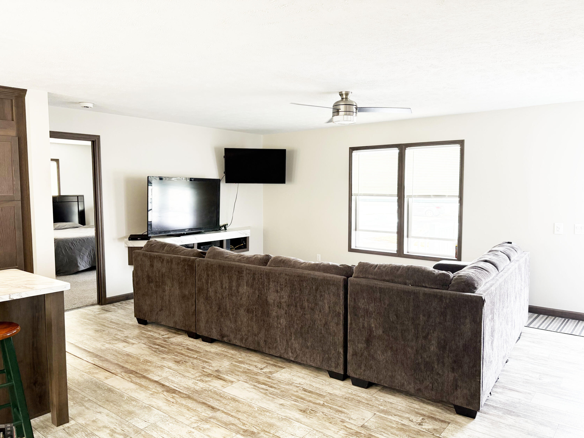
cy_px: 219
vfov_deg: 53.1
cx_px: 292
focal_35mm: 26
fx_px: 439
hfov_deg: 67.3
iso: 160
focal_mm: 5.96
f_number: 1.6
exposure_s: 1/120
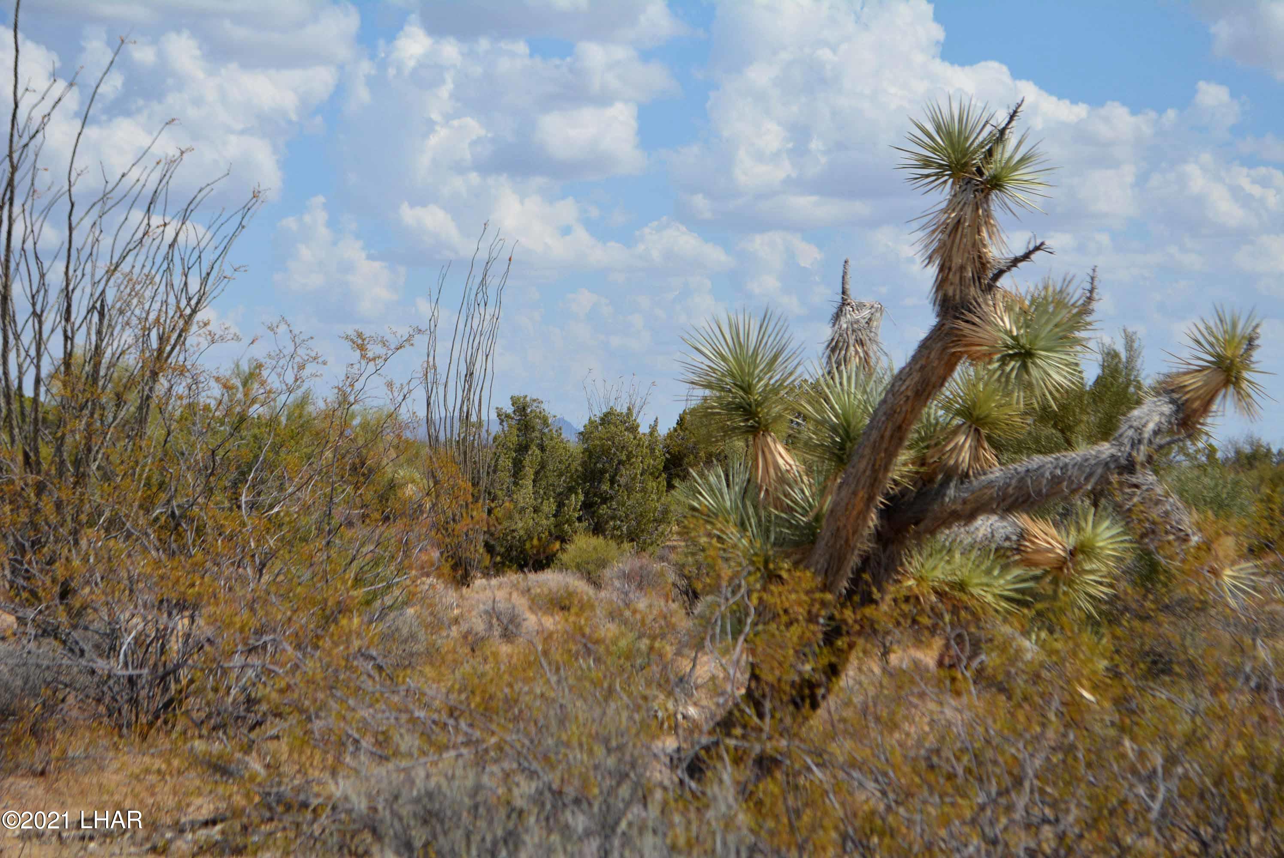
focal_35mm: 82
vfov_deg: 16.6
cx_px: 642
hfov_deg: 24.6
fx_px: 2945
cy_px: 429
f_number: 7.1
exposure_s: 1/2000
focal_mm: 55
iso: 400
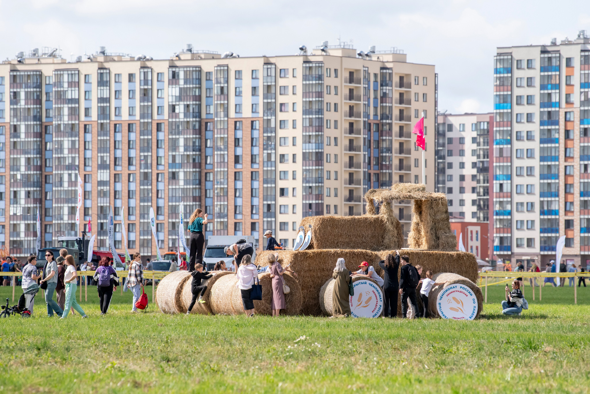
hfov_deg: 8.6
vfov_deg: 5.7
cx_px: 277
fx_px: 3944
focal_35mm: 241
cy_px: 191
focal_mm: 200
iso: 800
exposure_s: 1/4000
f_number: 4.5
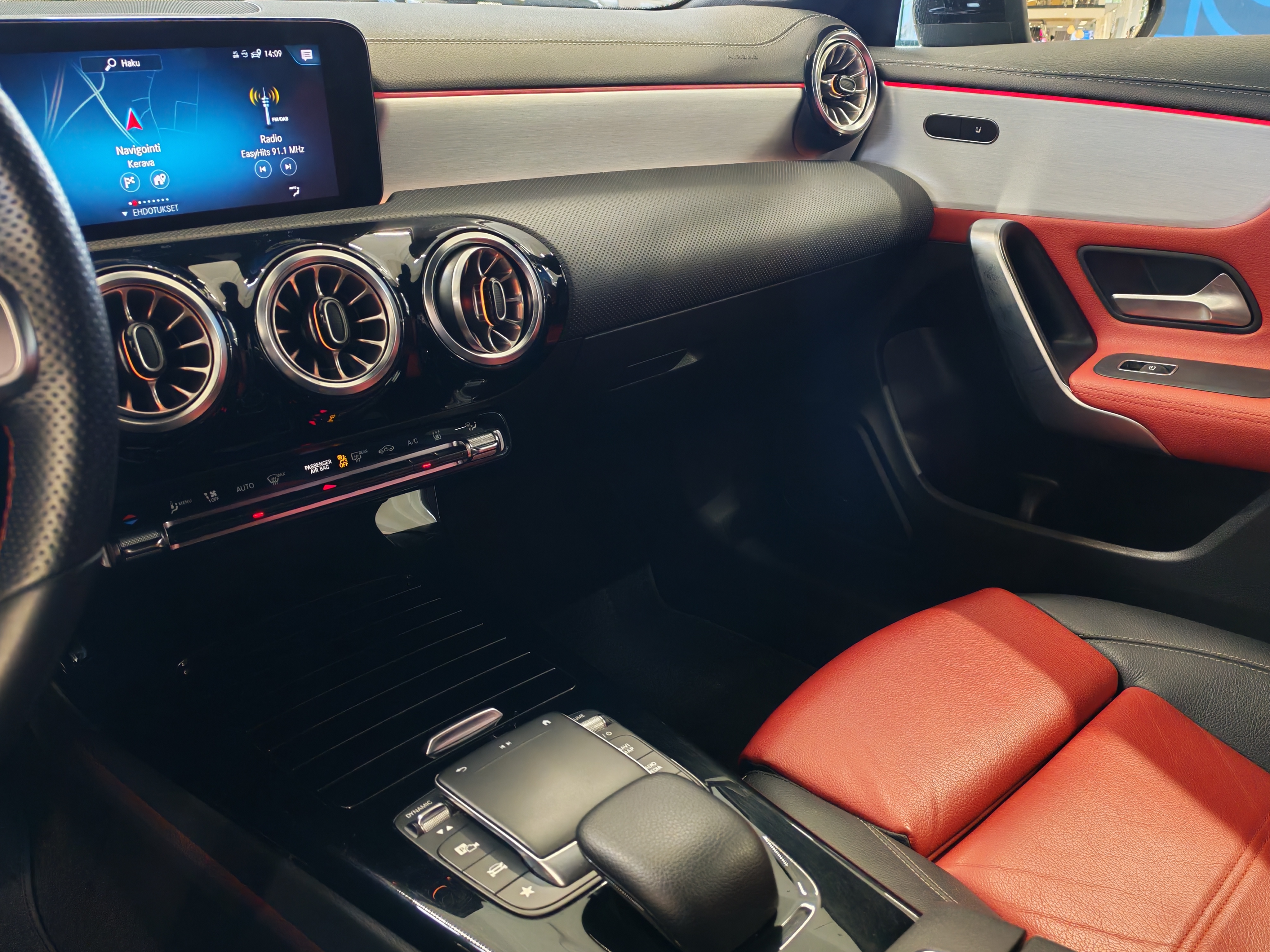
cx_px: 635
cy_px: 476
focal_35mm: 30
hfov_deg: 60.0
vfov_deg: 46.8
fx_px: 1101
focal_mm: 6.12
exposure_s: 1/50
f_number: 1.9
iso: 1281
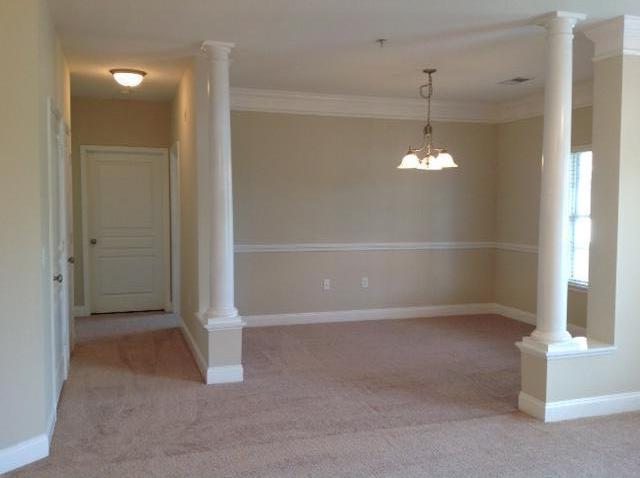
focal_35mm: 35
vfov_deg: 40.6
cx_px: 320
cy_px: 239
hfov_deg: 52.7
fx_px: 646
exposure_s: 1/30
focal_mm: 4.28
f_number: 2.4
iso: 64
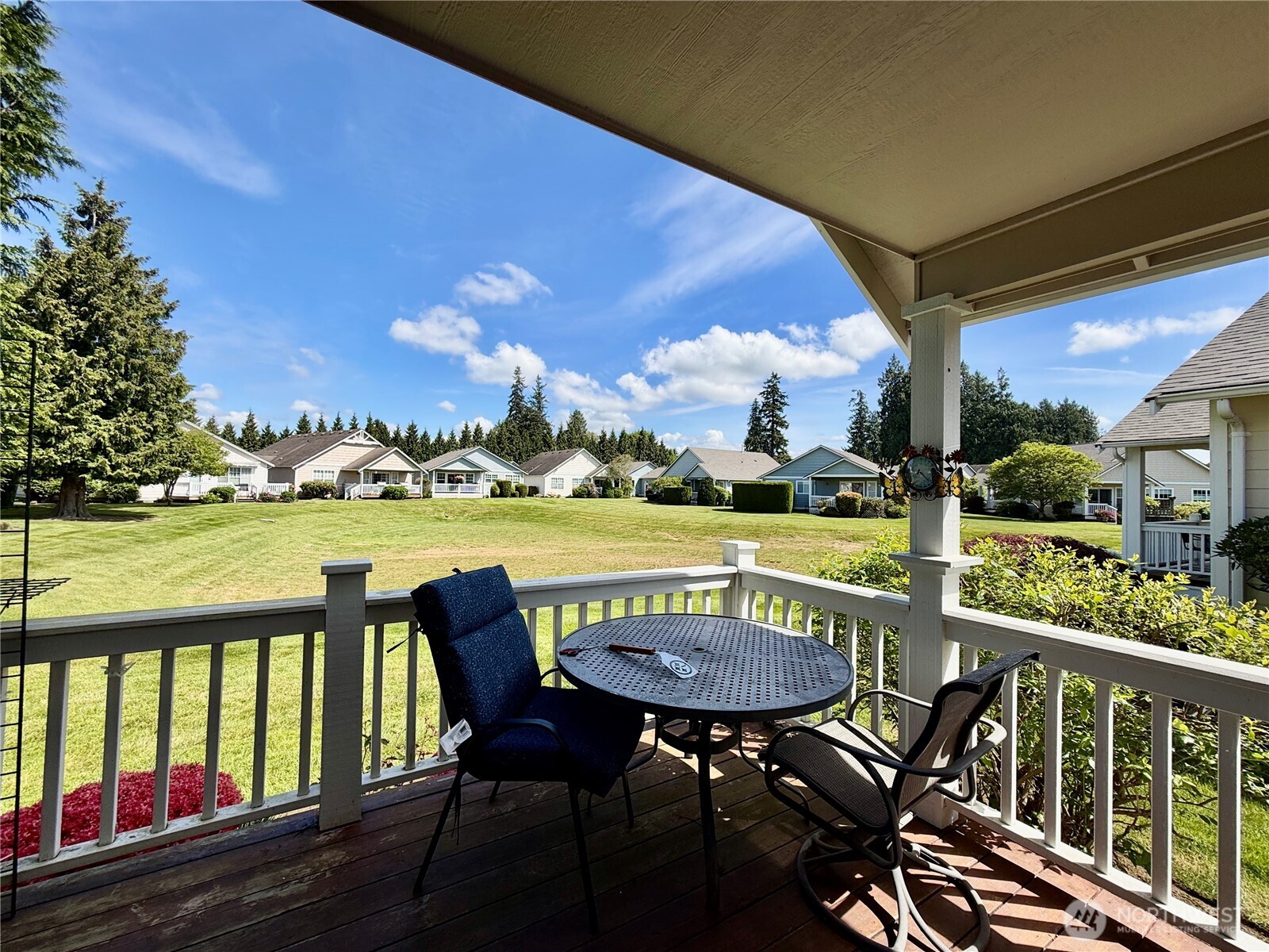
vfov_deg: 85.7
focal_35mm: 14
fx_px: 513
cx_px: 634
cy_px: 476
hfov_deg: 102.1
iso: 25
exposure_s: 1/770
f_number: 2.2
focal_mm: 2.22
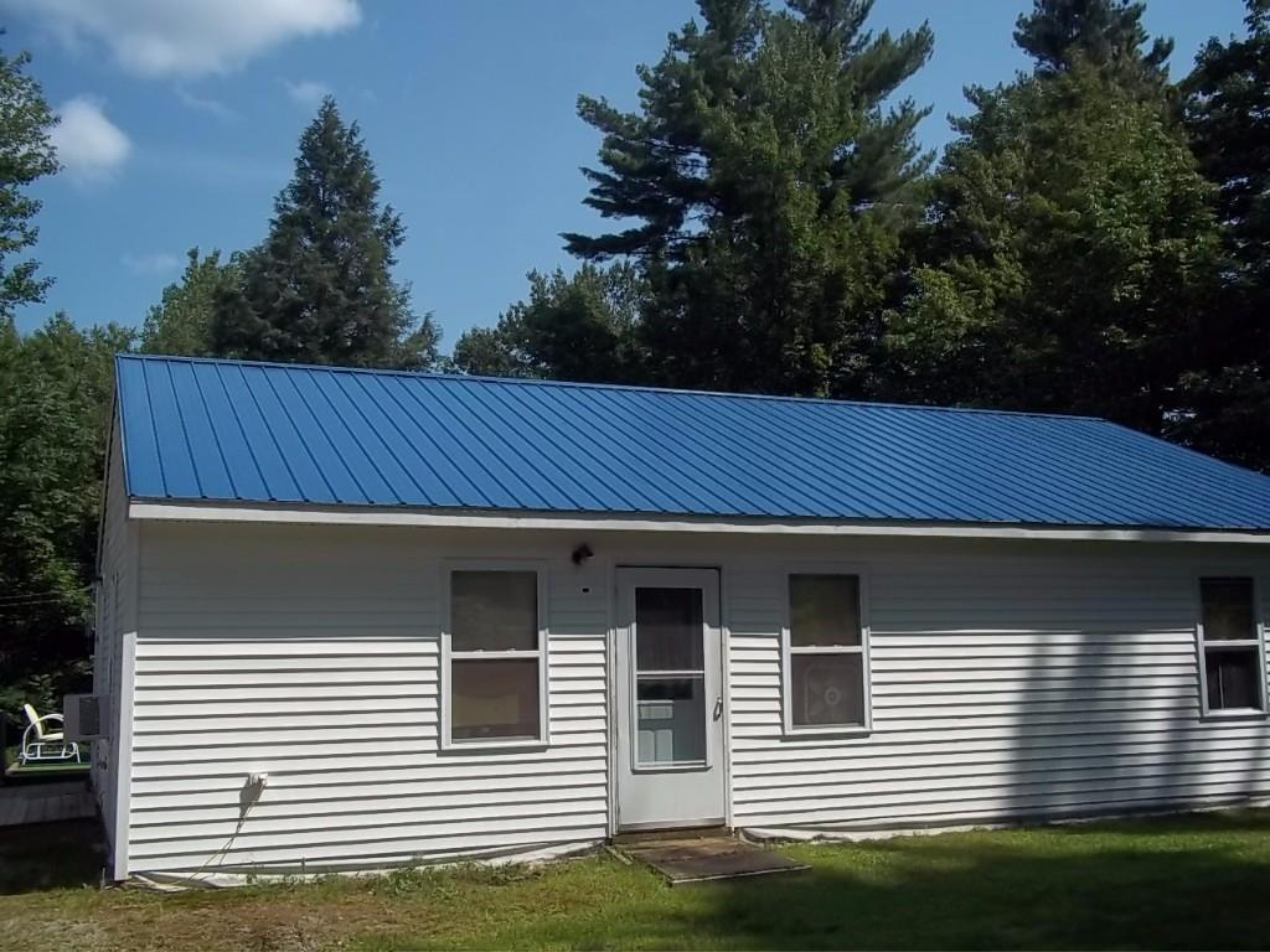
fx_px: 1321
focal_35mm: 36
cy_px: 476
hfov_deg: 51.4
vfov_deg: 39.7
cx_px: 635
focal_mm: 6.5
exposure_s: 1/320
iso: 80
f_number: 8
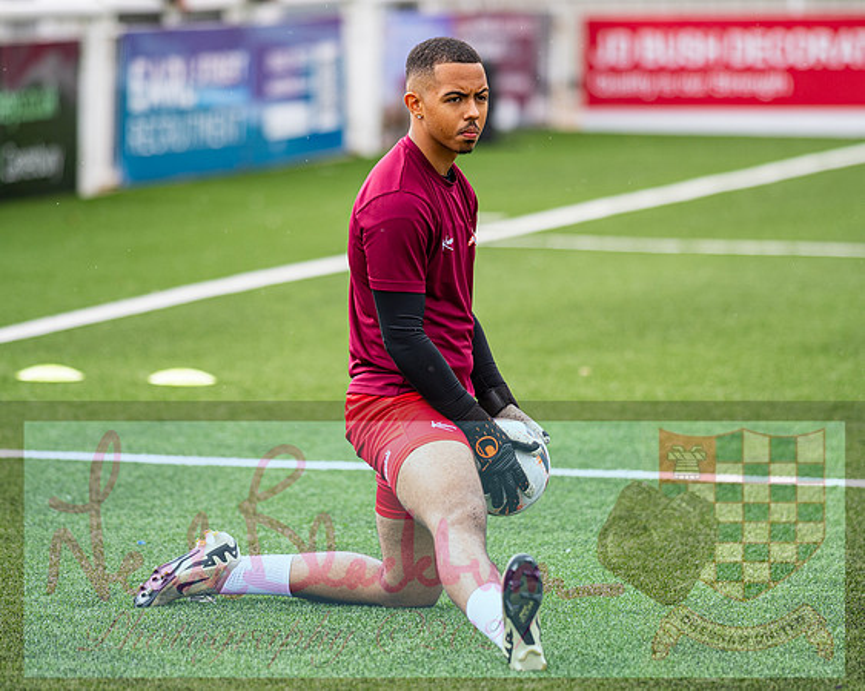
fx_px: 5822
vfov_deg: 6.8
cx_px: 402
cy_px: 346
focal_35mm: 227
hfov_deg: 8.5
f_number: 1.9
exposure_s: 1/1600
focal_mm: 135
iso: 200
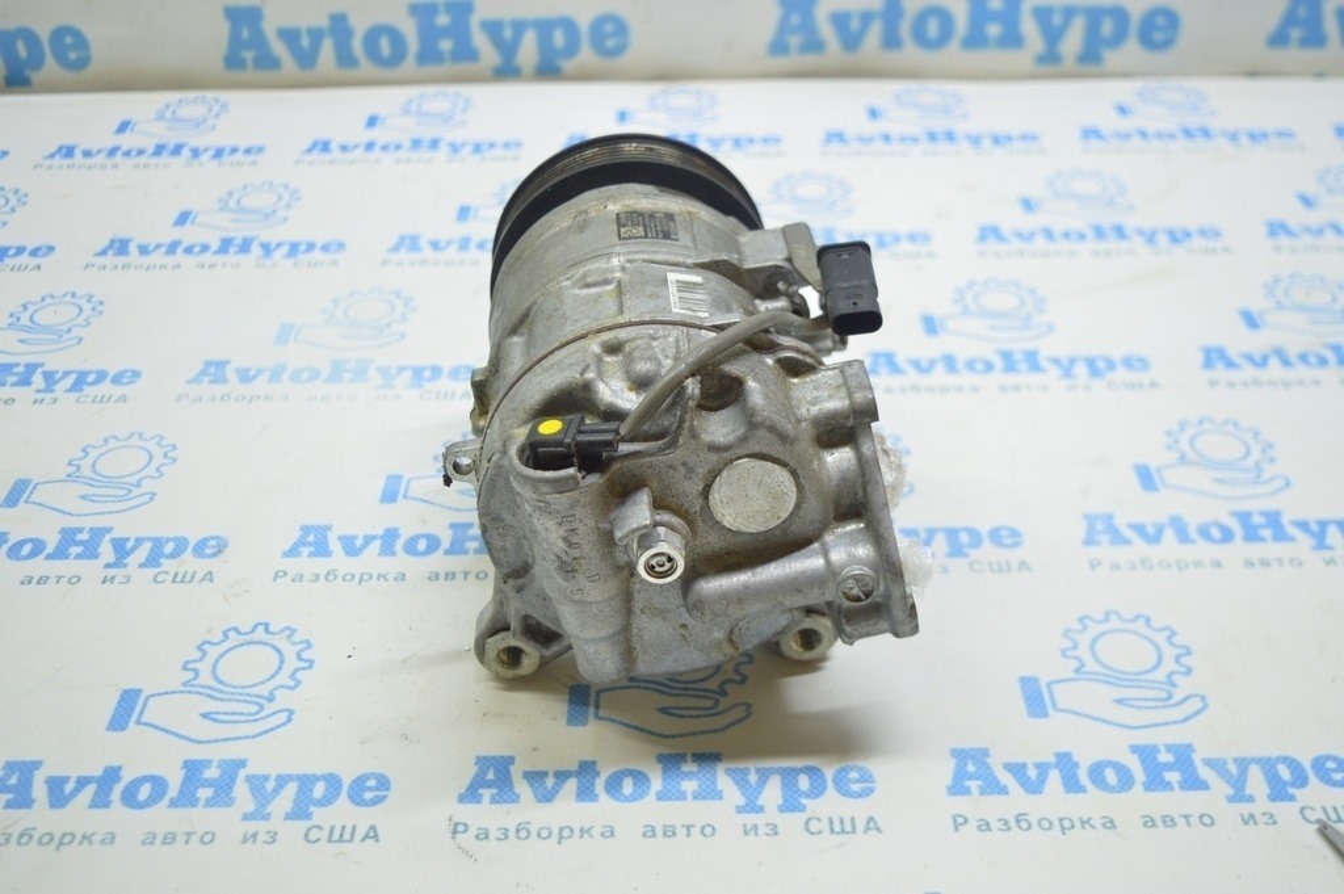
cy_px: 447
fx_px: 1567
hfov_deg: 46.4
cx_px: 672
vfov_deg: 31.8
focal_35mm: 42
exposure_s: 1/40
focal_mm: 28
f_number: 4.2
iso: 400
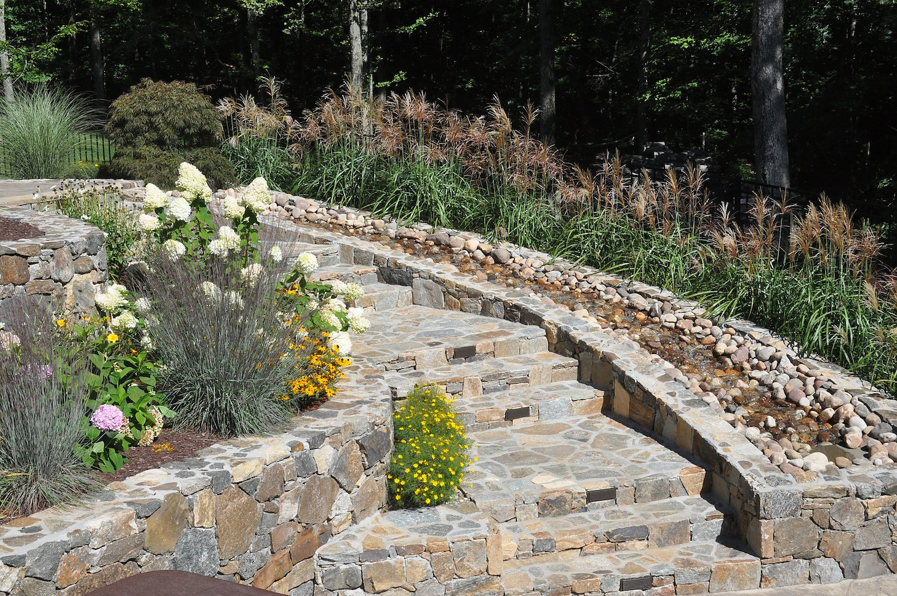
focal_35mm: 52
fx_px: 1306
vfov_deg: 25.7
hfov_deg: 37.9
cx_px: 448
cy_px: 298
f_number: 13
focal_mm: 35
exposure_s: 1/640
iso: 800
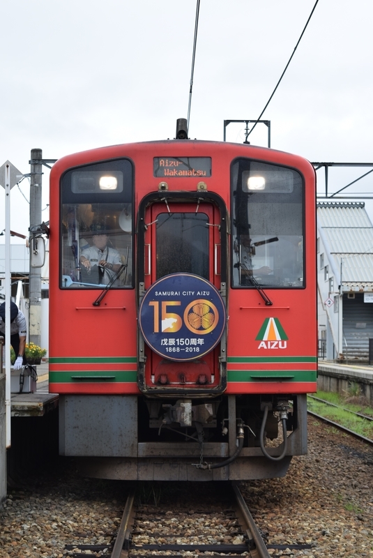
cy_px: 279
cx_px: 186
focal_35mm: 82
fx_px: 1279
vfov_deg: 24.6
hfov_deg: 16.6
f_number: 5.6
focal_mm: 55
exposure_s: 1/125
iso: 100
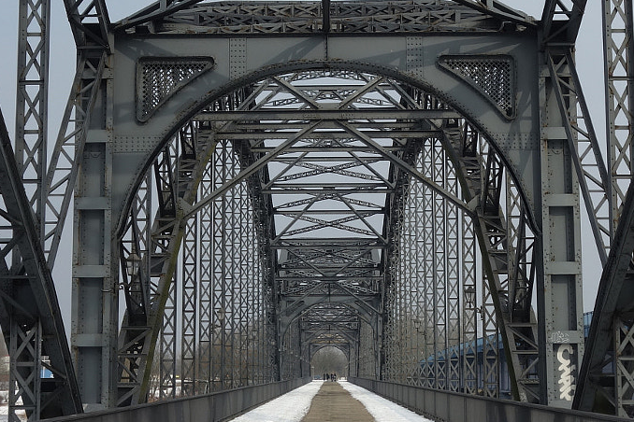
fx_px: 1620
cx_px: 346
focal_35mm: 92
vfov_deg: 14.8
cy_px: 91
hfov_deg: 22.1
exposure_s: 1/640
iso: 80
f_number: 4
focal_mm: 14.57
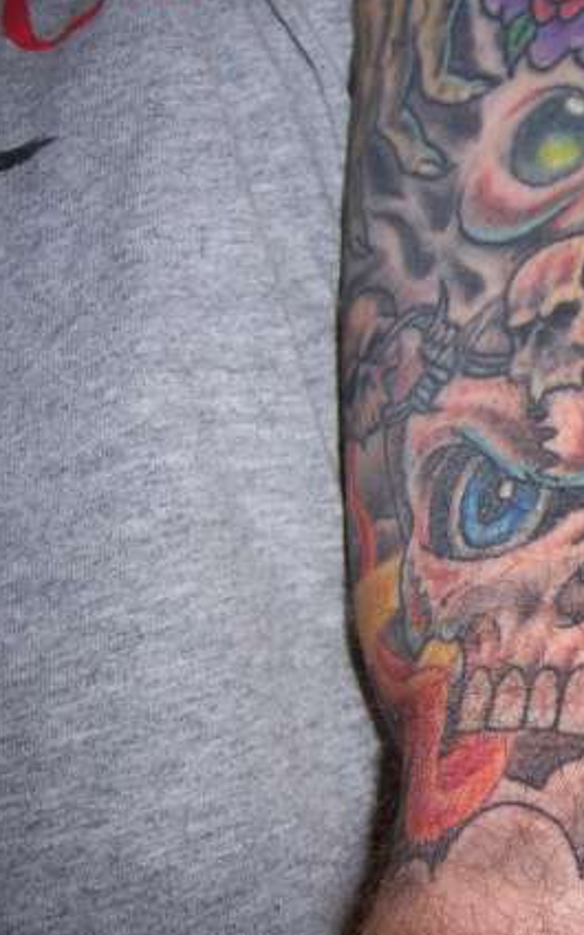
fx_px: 1375
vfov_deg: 37.5
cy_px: 476
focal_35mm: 54
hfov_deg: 22.6
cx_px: 650
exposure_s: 1/60
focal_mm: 6.2
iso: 80
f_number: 2.8
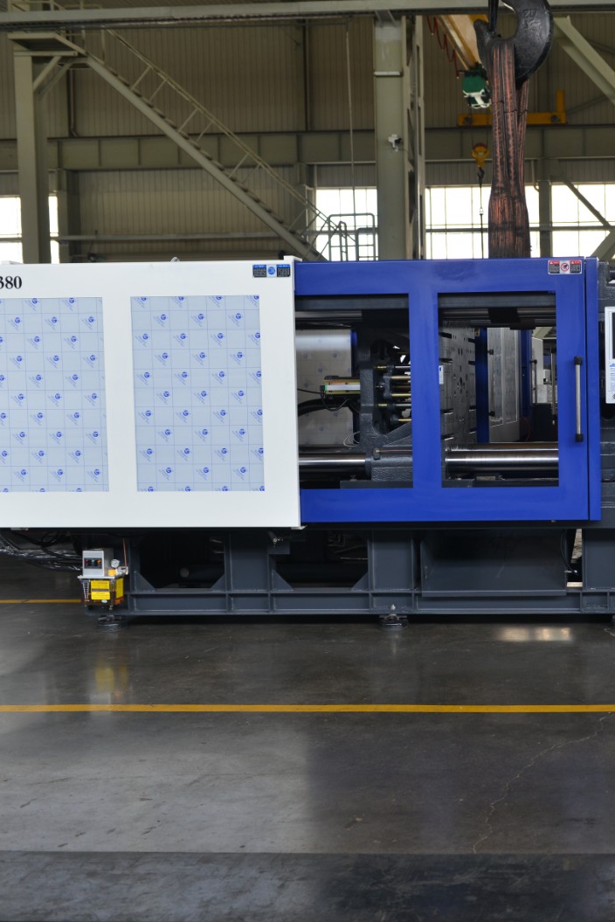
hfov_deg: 27.1
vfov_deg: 41.9
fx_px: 1203
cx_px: 609
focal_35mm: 47
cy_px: 458
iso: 160
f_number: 4
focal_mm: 31
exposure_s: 1/60
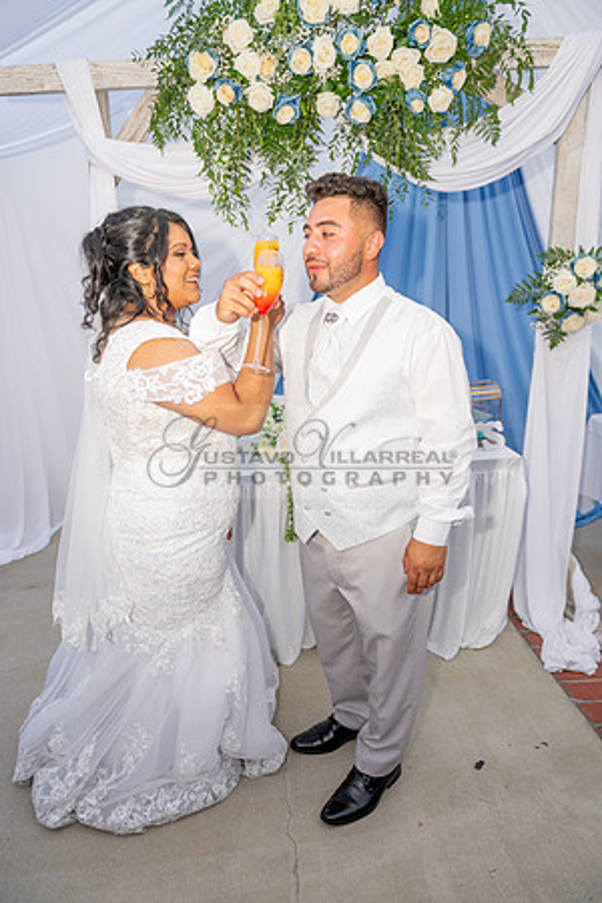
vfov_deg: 73.7
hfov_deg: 53.1
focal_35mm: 24
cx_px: 301
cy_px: 452
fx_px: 602
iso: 250
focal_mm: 24
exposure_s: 1/100
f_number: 3.2
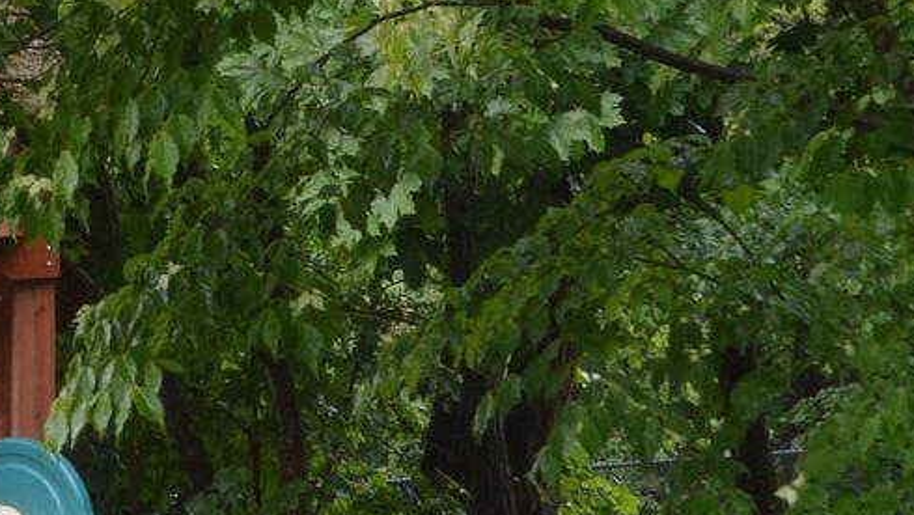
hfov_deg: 11.6
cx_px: 133
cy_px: 276
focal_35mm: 185
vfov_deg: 6.6
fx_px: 4485
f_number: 5
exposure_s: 1/100
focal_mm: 32
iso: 400
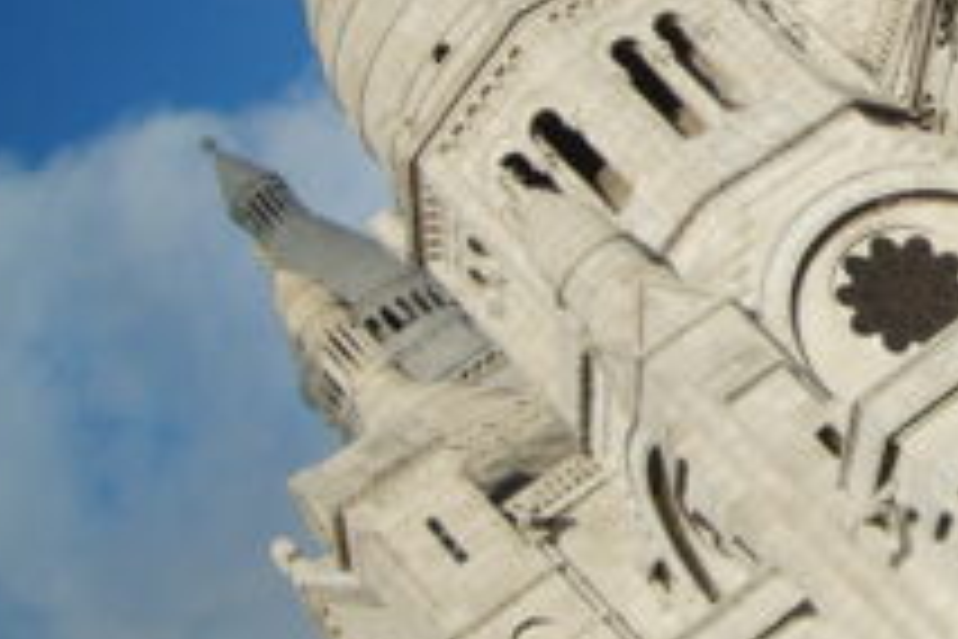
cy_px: 56
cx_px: 1070
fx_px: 2315
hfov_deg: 22.0
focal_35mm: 87
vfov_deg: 15.5
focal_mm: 5.8
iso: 50
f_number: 7.1
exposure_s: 1/250
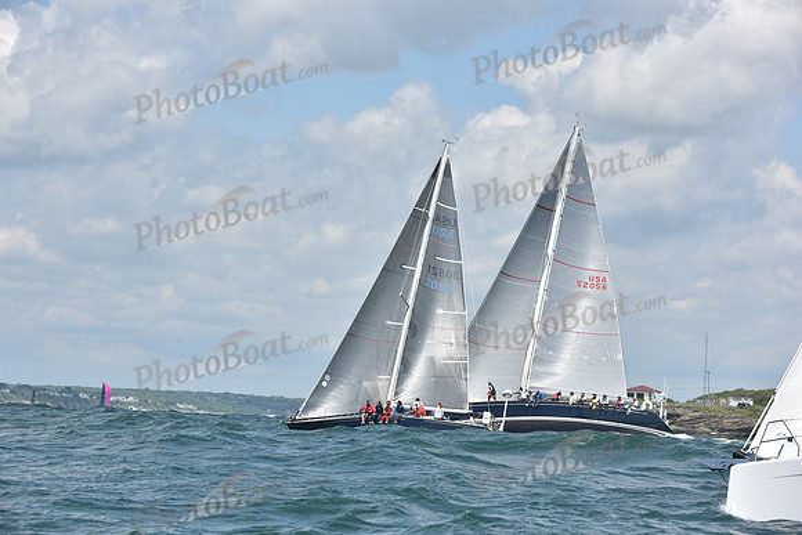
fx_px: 2496
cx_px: 401
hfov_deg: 18.3
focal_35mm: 112
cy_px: 268
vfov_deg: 12.2
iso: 250
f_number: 7.1
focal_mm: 112
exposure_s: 1/1250
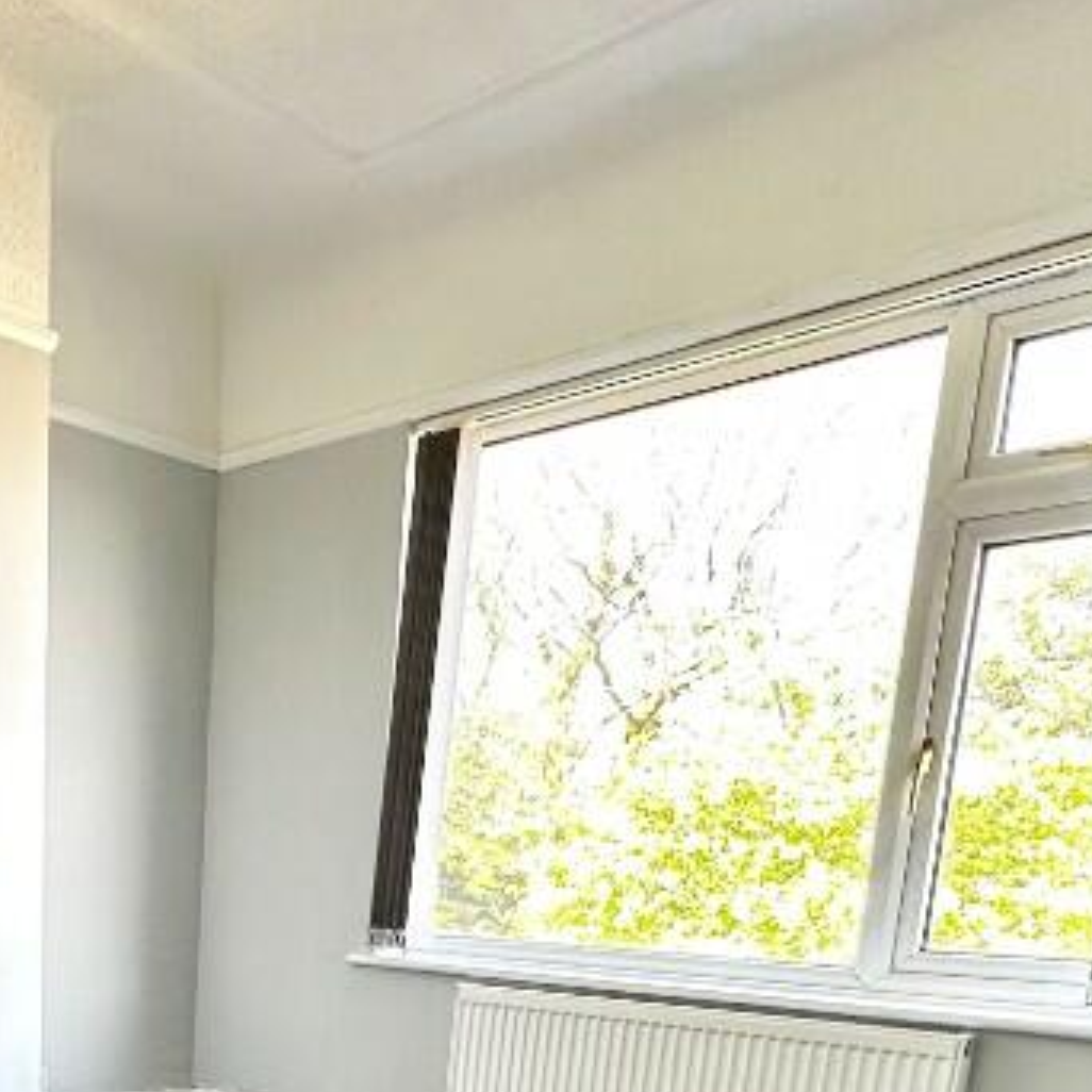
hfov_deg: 42.2
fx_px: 1321
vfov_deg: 38.7
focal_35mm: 37
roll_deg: -2.2
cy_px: 1143
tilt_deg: -11.3
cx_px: 166
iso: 160
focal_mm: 2.22
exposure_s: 1/99
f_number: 2.2
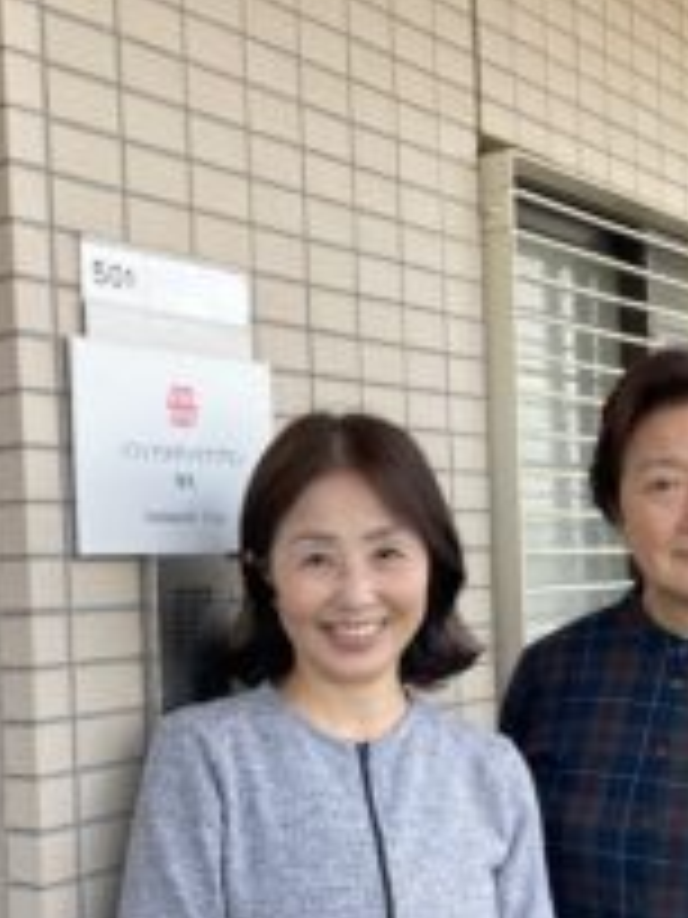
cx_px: 202
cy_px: 639
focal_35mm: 55
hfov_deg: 26.3
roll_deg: +2.1
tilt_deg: -1.0
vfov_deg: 34.5
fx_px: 1458
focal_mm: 3.99
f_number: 1.8
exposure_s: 1/174
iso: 20
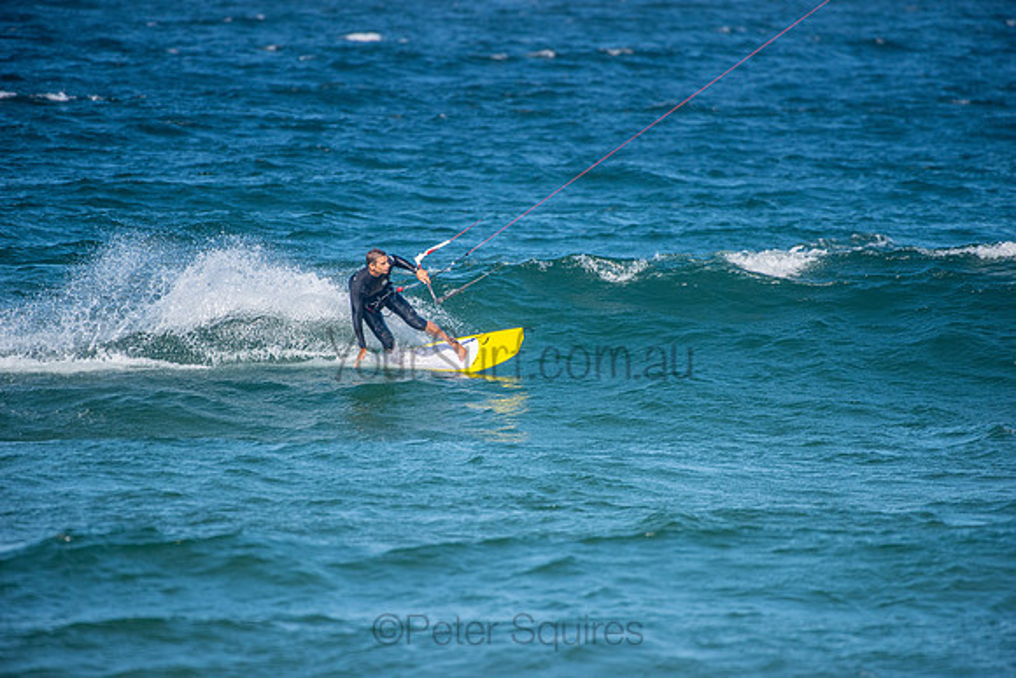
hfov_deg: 4.1
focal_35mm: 500
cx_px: 508
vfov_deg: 2.8
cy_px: 339
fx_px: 14114
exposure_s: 1/2500
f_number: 5.6
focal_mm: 500
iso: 400
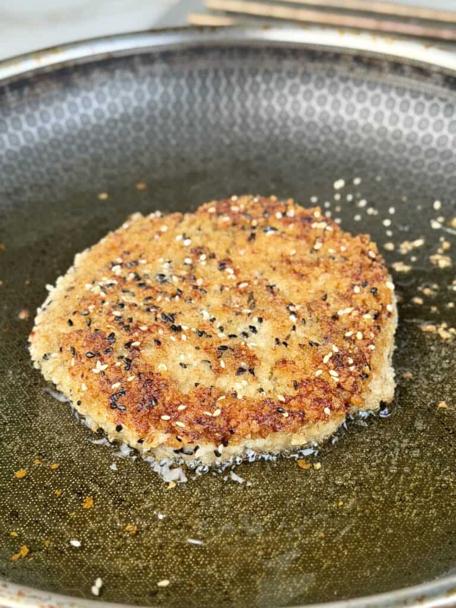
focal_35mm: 48
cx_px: 228
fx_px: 843
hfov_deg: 30.3
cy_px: 304
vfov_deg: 39.7
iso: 50
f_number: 1.78
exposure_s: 1/121
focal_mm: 6.76
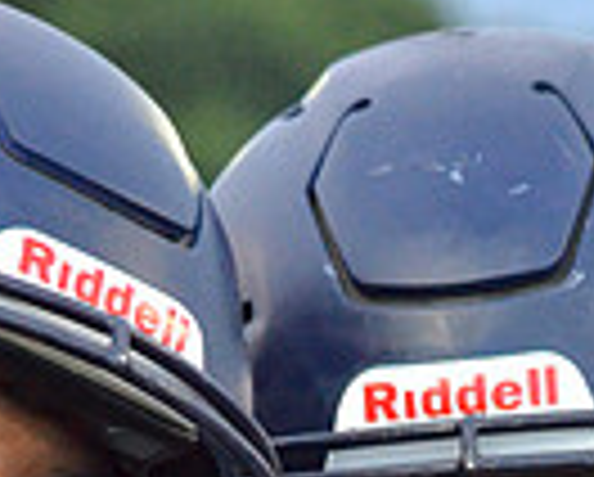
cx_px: 468
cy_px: 1296
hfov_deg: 3.7
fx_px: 9244
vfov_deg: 2.9
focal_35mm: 525
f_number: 4.5
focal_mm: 85
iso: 3200
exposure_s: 1/500
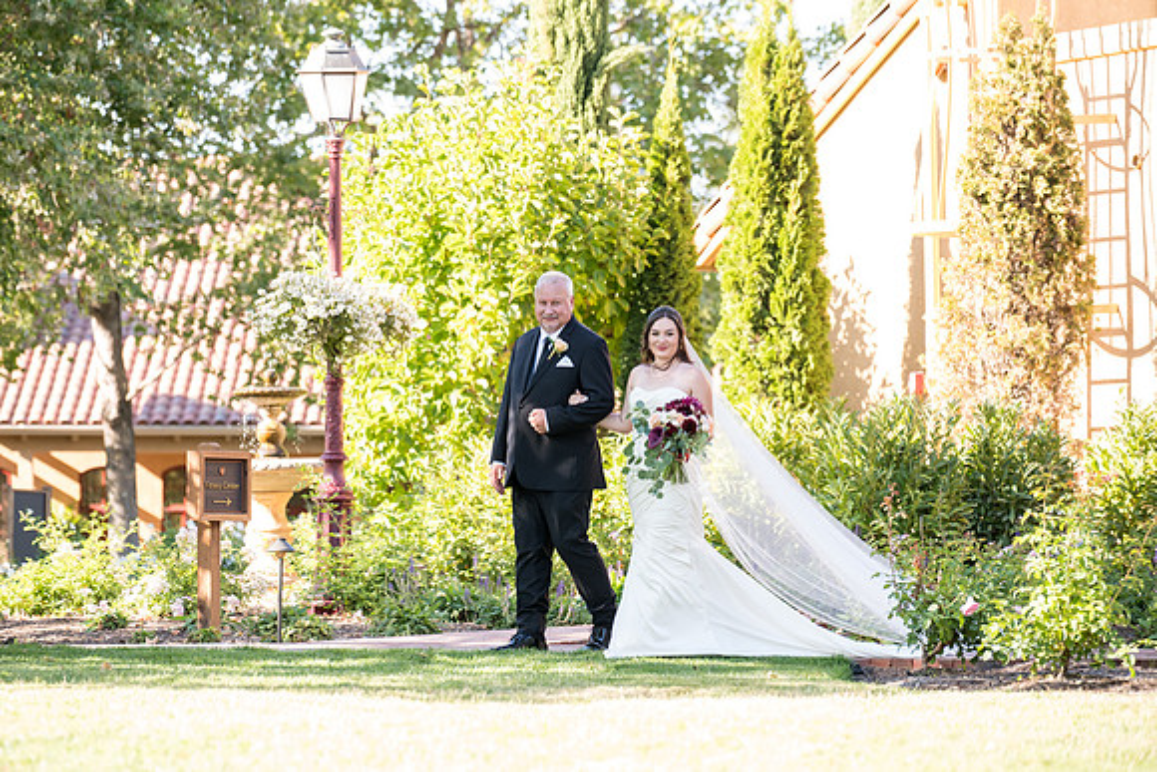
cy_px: 349
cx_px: 522
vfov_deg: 8.3
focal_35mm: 165
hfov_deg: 12.5
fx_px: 5290
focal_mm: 150
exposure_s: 1/400
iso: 640
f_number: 4
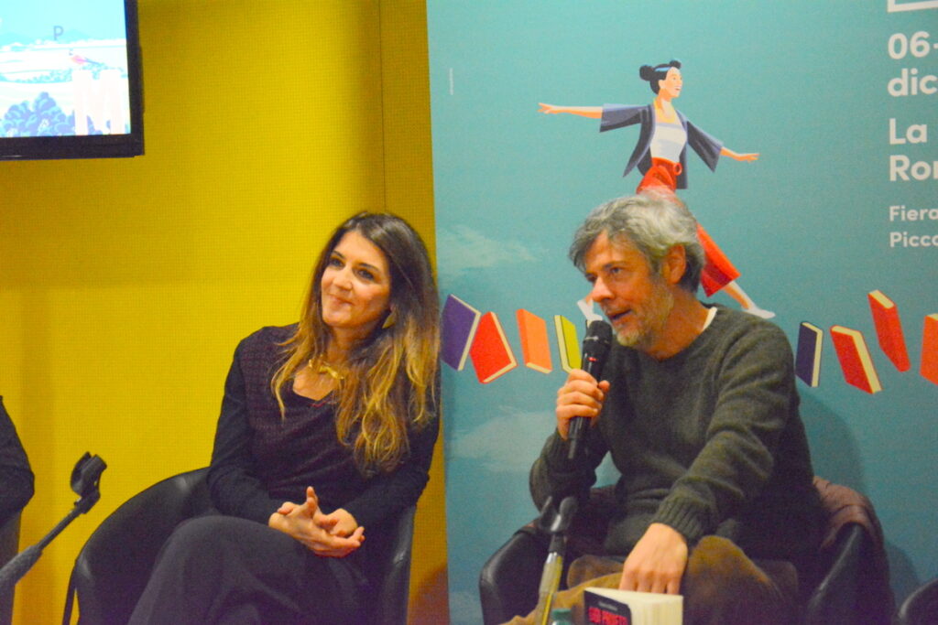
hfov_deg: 27.0
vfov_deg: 18.2
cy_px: 312
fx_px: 1954
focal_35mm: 75
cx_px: 469
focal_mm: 50
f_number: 5
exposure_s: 1/125
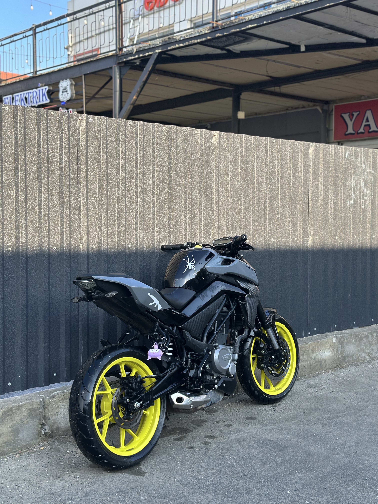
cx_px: 189
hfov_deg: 30.3
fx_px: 699
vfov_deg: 39.7
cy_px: 252
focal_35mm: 48
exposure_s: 1/745
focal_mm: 6.86
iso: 80
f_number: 1.78
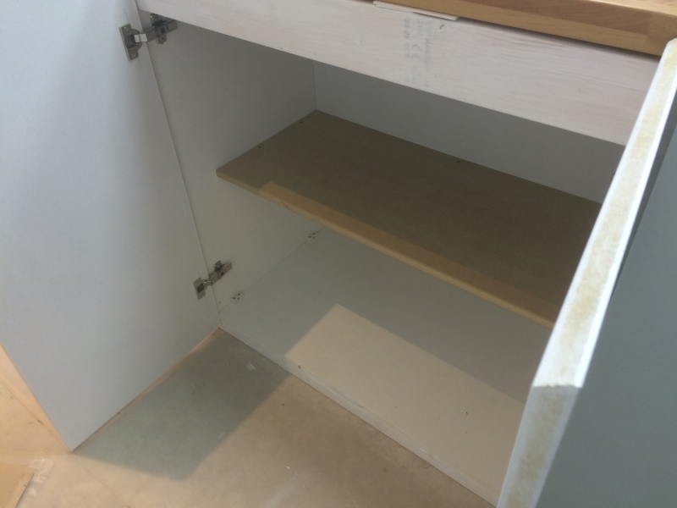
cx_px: 338
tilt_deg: -39.6
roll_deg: +2.4
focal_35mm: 29
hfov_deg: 61.7
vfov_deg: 48.2
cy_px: 254
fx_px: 567
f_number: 2.2
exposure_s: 1/33
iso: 100
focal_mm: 4.15
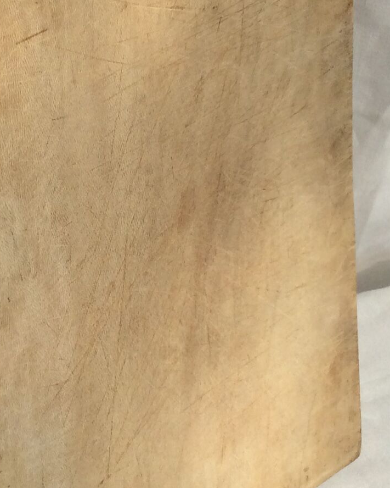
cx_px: 111
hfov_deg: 16.8
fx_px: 1312
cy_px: 201
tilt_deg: -45.9
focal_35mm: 91
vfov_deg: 21.0
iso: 32
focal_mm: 3.3
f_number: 2.4
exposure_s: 1/805
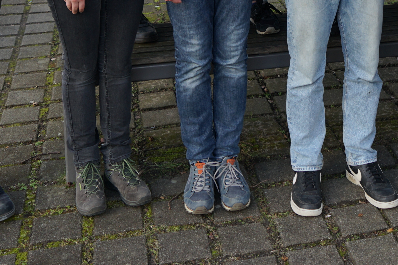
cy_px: -122
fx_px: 796
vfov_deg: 17.2
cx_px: 321
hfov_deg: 27.5
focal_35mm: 72
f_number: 5.6
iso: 100
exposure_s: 1/80
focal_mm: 24
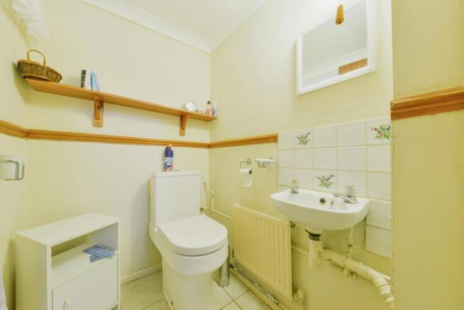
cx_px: 232
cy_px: 155
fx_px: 155
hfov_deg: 112.6
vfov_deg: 90.0
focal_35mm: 12
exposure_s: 1/1.25
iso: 200
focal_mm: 12
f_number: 9
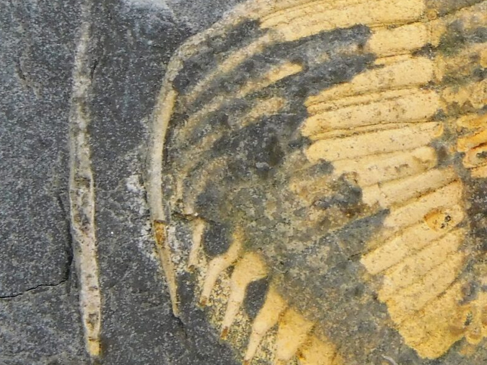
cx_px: 478
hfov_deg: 2.6
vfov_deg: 2.0
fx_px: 10633
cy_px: -57
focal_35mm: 756
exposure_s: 1/80
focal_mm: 41.3
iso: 125
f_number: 5.6
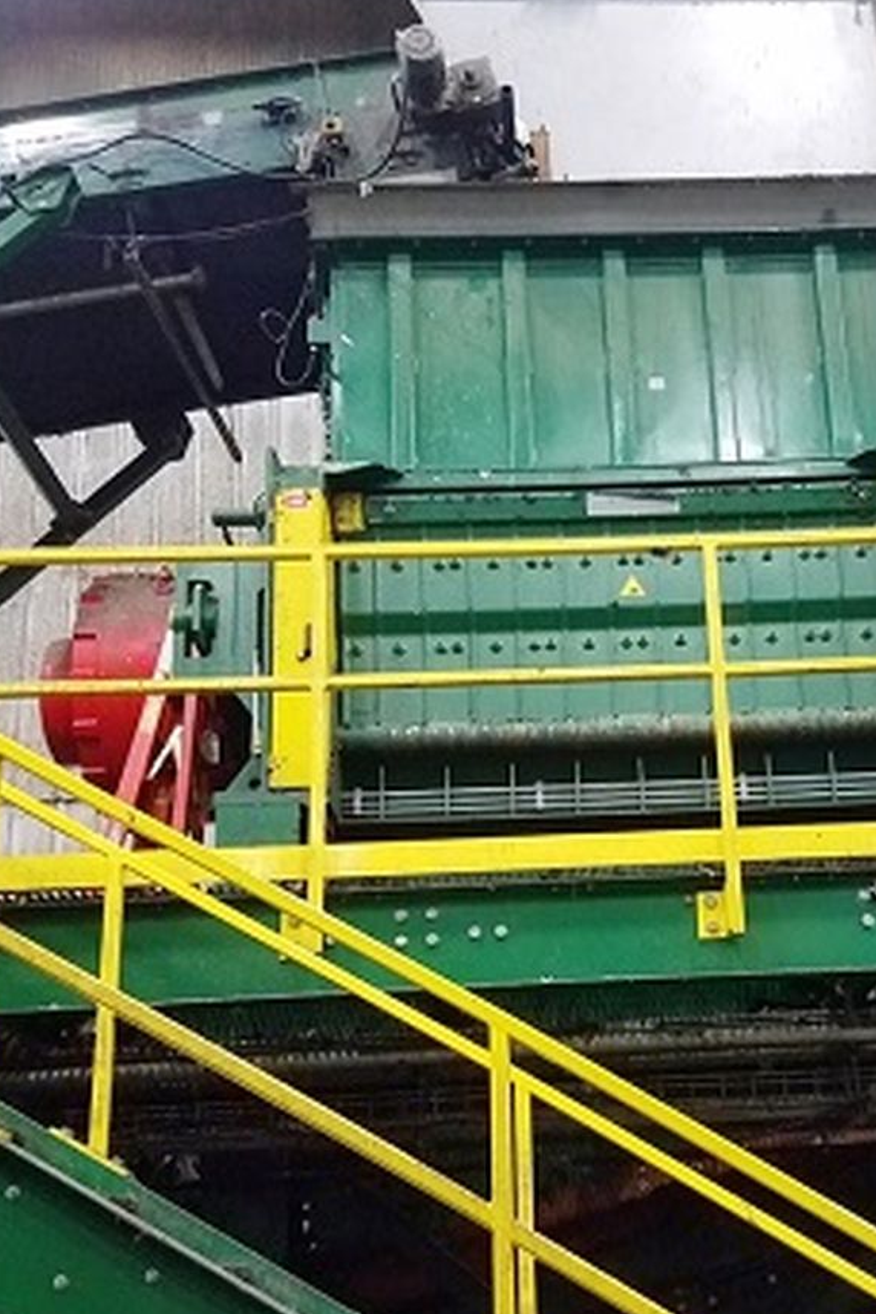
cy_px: 812
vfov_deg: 46.0
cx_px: 698
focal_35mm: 42
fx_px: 1533
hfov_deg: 31.1
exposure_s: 1/60
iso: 640
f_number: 1.7
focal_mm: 4.2
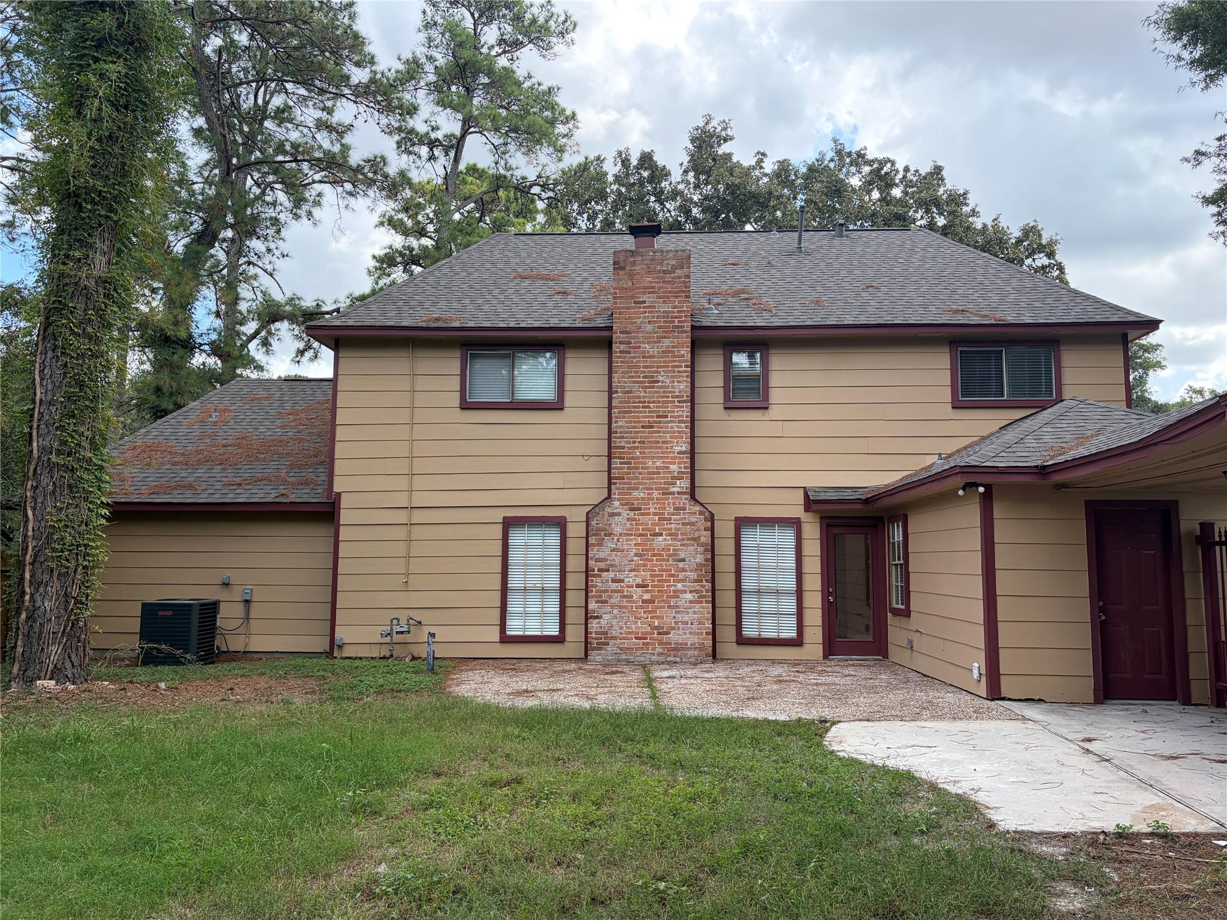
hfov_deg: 67.3
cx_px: 614
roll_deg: +0.3
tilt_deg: +6.6
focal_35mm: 26
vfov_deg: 53.1
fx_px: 922
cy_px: 460
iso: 64
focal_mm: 5.96
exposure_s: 1/747
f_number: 1.6
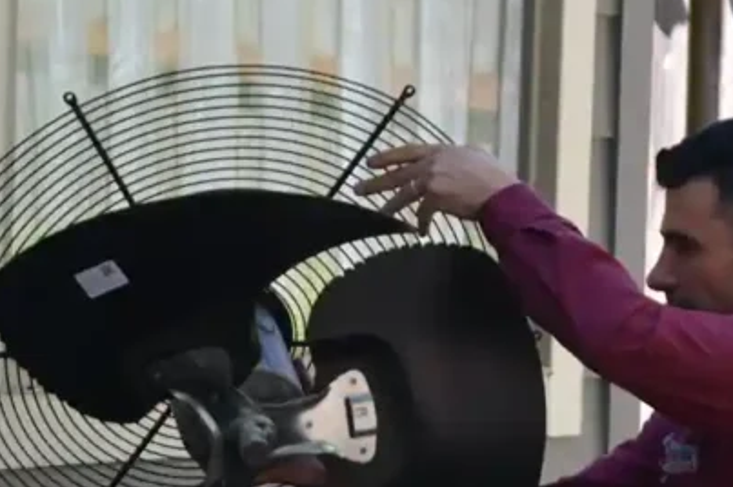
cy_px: 514
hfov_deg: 11.2
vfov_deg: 7.5
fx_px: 3723
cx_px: 484
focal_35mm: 183
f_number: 5.6
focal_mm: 48
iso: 360
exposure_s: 1/125
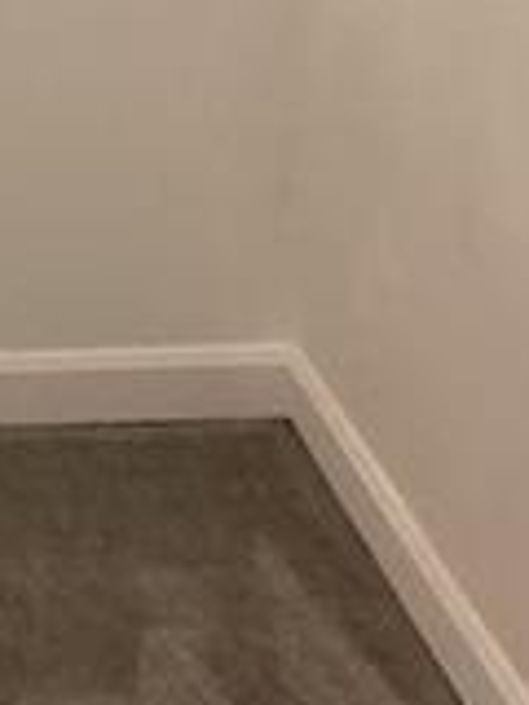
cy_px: -181
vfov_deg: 12.9
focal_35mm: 149
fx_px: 3036
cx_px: -432
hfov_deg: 9.5
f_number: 2.4
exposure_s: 1/60
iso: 200
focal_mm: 3.3
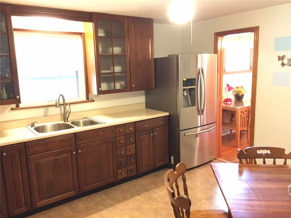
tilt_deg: -9.0
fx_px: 244
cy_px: 109
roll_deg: +0.8
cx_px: 146
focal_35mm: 29
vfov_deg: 48.2
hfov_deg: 61.7
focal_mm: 4.15
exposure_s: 1/15
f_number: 2.2
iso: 500
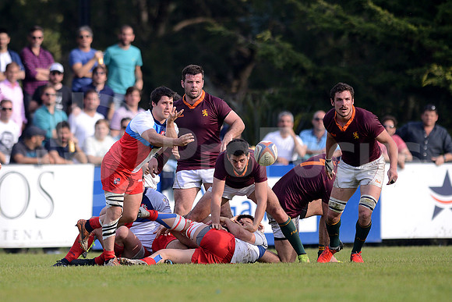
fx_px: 5274
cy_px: 151
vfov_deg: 3.3
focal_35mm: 420
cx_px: 226
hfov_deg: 4.9
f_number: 4
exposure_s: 1/1600
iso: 560
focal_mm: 420
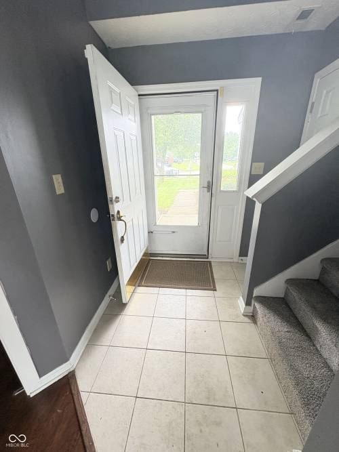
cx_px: 170
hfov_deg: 85.7
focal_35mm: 14
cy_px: 226
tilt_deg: -20.0
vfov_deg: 102.1
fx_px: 183
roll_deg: +1.4
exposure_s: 1/81
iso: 250
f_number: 2.2
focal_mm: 2.22
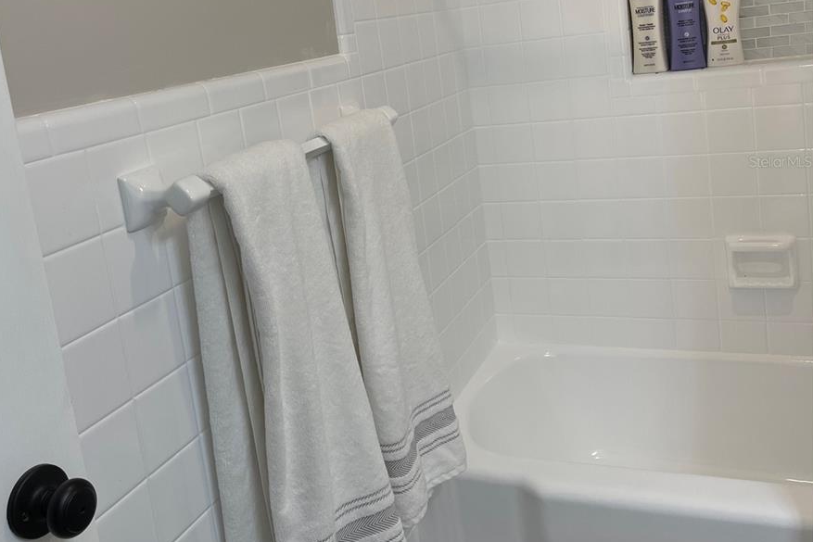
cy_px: 161
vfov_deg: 35.4
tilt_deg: -9.2
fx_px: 836
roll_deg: +7.4
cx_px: 398
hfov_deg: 51.9
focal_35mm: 37
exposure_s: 1/120
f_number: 1.6
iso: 50
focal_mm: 5.1
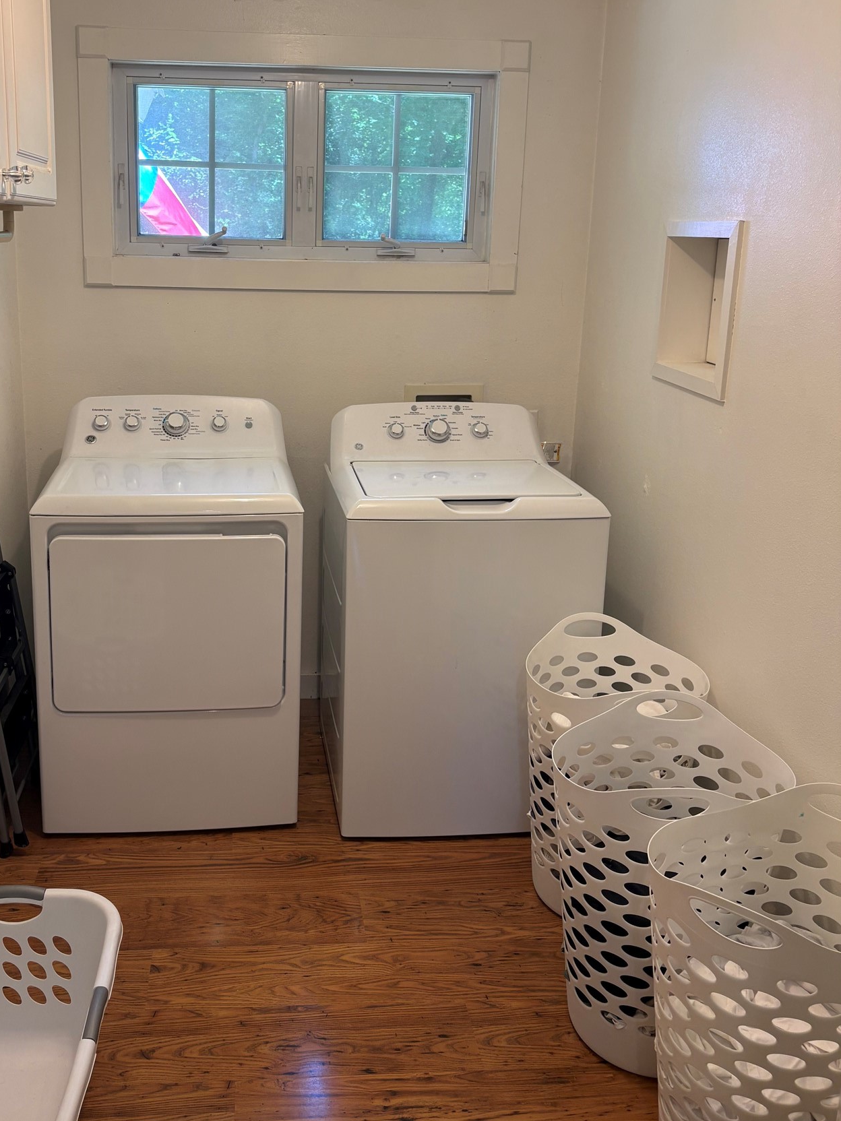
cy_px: 468
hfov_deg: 43.9
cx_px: 328
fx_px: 1037
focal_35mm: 32
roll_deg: -1.1
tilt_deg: -11.1
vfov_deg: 56.5
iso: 80
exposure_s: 1/60
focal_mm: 5.96
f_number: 1.6
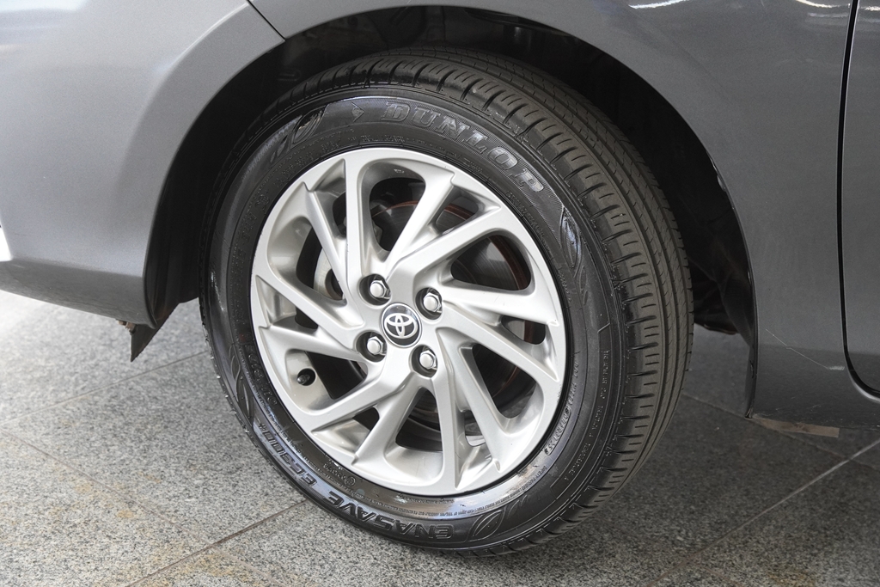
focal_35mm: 69
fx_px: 1687
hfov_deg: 29.2
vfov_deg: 19.7
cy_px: 294
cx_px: 440
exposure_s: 1/160
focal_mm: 46
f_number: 4
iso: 1000
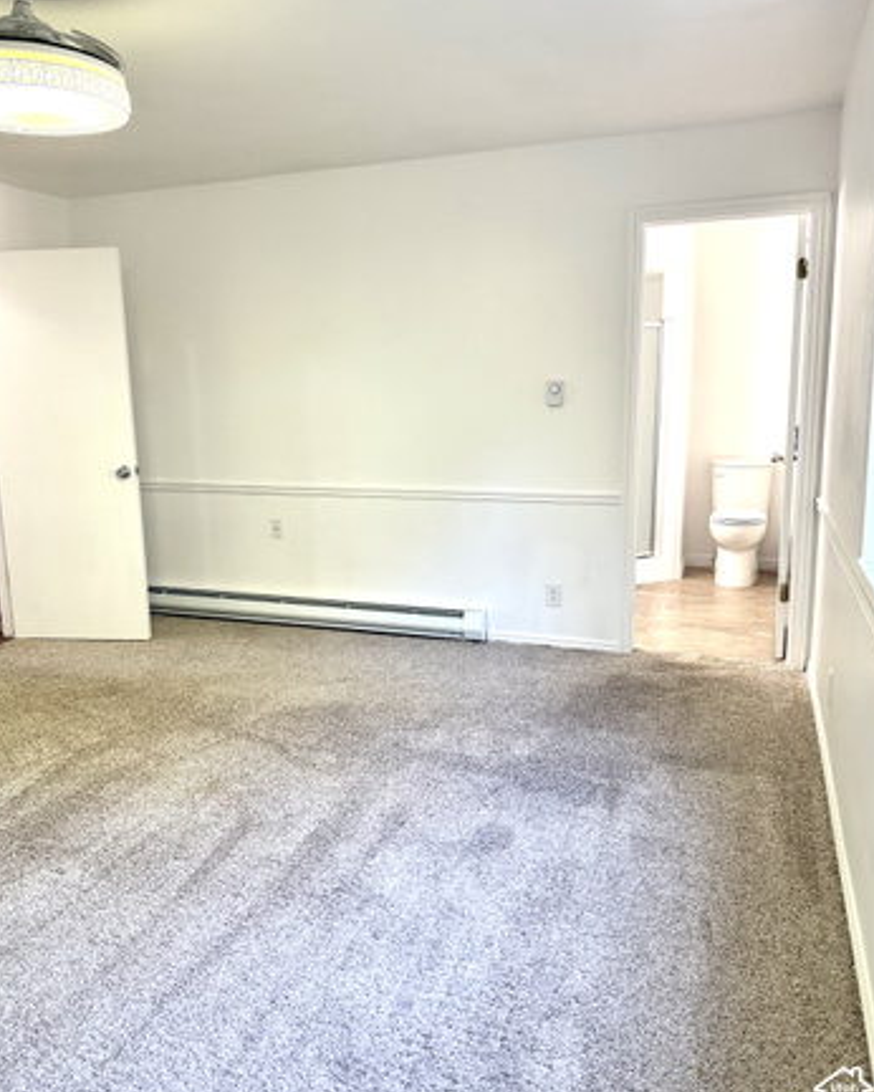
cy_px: 536
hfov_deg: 55.0
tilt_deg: -10.3
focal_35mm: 26
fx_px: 840
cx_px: 432
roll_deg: +1.2
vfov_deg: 66.0
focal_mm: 6.76
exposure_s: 1/121
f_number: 1.78
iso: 160
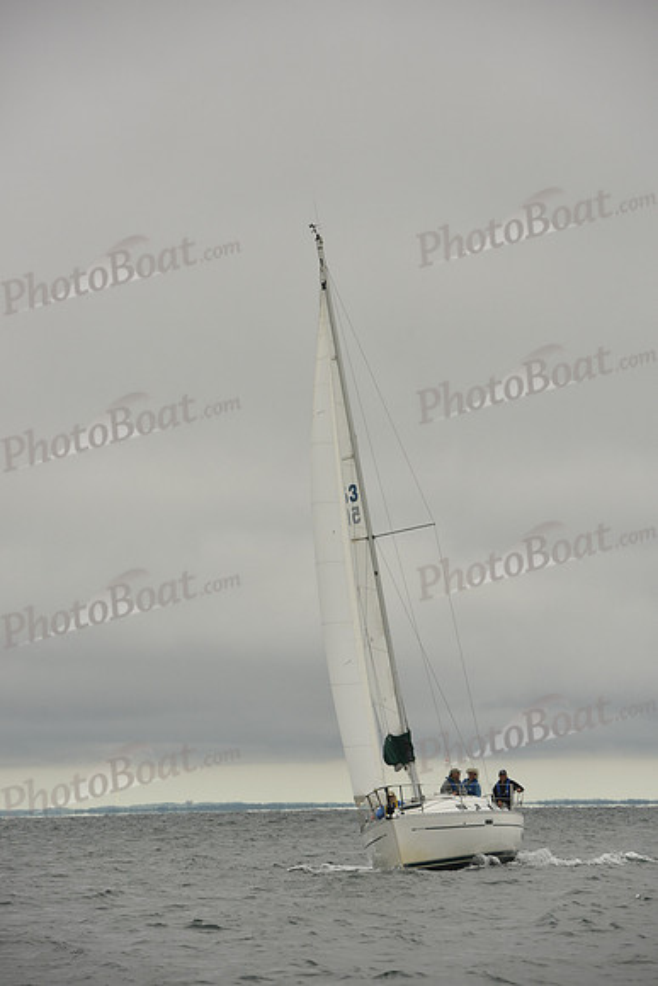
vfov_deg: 11.7
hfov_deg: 7.9
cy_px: 493
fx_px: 4795
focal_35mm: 175
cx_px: 329
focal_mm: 175
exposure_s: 1/800
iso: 320
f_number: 9
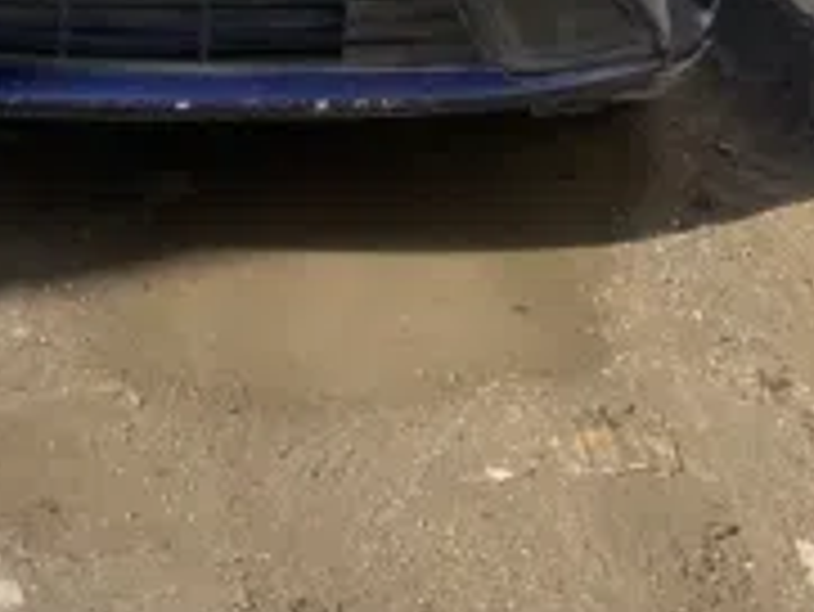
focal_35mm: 92
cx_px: 108
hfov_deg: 20.9
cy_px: -261
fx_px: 2165
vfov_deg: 15.1
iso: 32
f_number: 1.8
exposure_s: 1/2105
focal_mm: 4.25
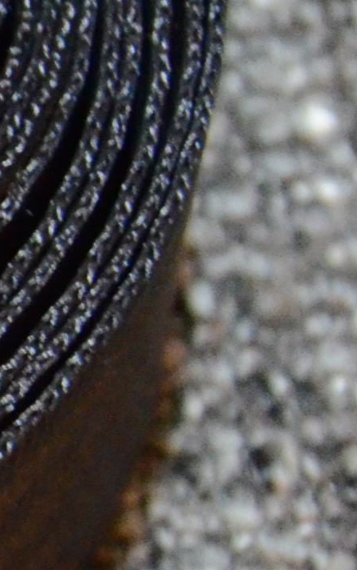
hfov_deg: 2.6
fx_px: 7892
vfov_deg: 4.1
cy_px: 263
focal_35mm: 507
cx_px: -811
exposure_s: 1/60
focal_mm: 48
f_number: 7.1
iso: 2500
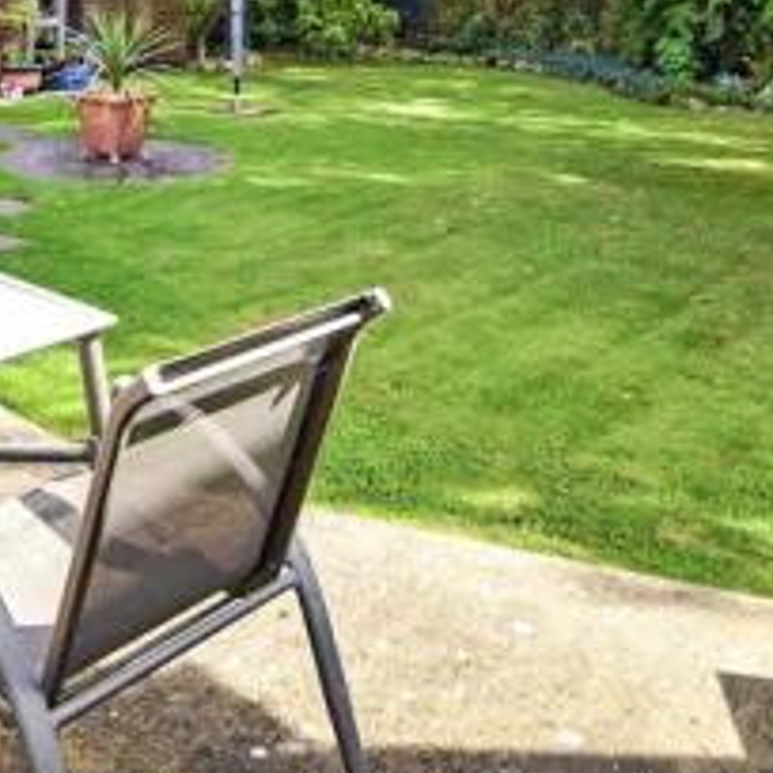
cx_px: 144
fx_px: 1036
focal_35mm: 41
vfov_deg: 35.9
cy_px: -40
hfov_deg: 39.2
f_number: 7.1
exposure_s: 1/320
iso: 400
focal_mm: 10
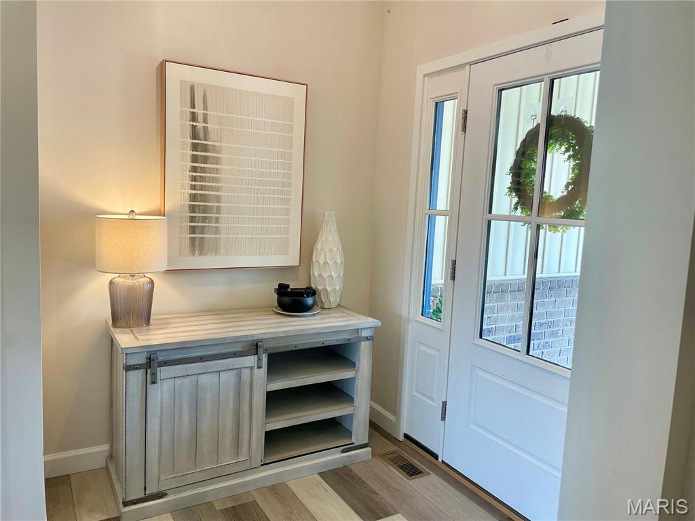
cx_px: 348
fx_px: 522
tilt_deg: -5.4
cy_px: 260
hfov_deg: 67.3
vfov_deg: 53.1
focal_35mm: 26
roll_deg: -2.5
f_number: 1.6
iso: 125
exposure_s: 1/120
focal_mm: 4.2
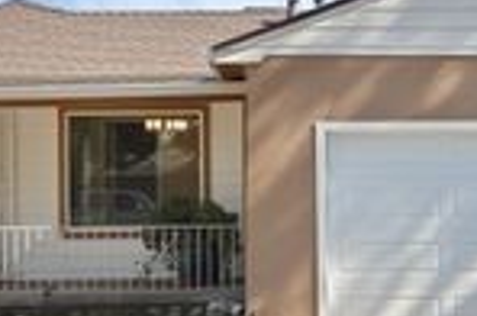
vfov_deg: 13.0
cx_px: 264
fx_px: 1388
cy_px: 156
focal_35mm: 105
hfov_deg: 19.5
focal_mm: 31
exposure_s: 1/125
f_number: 11
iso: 500
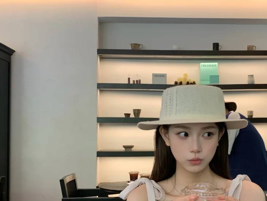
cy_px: 121
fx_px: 394
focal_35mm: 51
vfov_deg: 28.5
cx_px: 174
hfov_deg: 37.2
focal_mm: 4.25
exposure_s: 1/60
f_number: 1.8
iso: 100
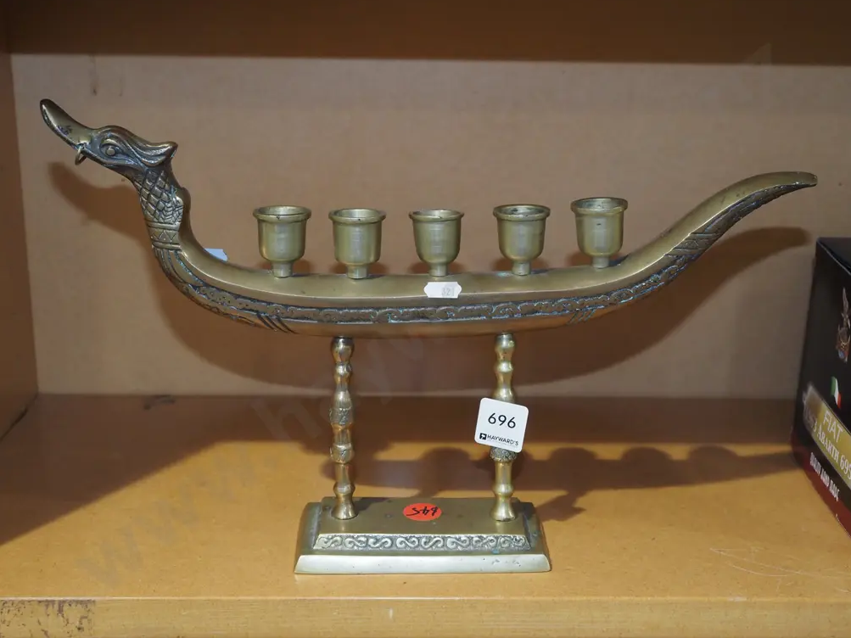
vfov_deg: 29.7
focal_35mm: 49
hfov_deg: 38.9
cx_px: 434
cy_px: 320
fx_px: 1204
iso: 1600
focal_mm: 24
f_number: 5.6
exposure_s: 1/60
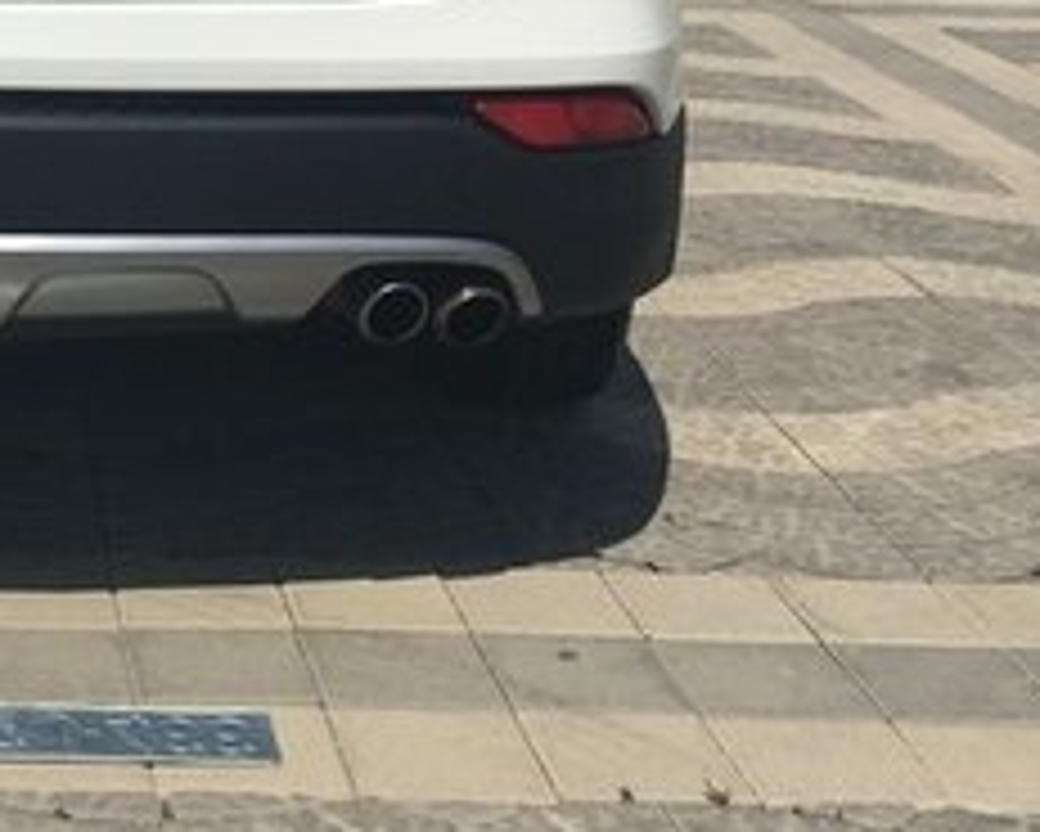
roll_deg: -1.7
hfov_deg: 22.5
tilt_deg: -4.4
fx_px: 2494
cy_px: -232
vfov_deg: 17.8
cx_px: -45
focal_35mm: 81
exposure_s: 1/4274
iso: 25
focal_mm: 4.15
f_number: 2.2
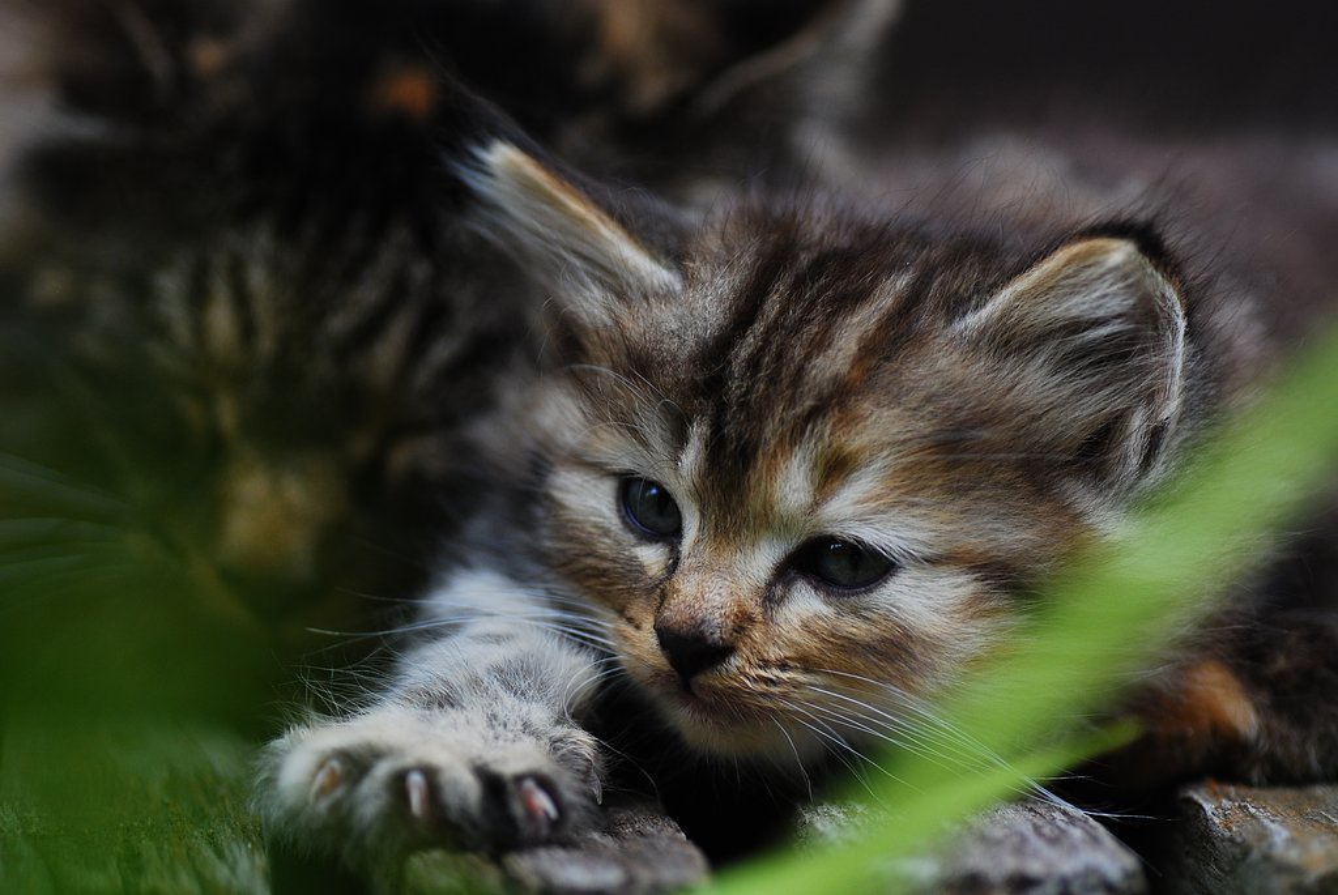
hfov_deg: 15.2
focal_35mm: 135
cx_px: 669
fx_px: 5022
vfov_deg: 10.2
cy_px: 448
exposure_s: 1/400
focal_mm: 90
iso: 250
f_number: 3.2
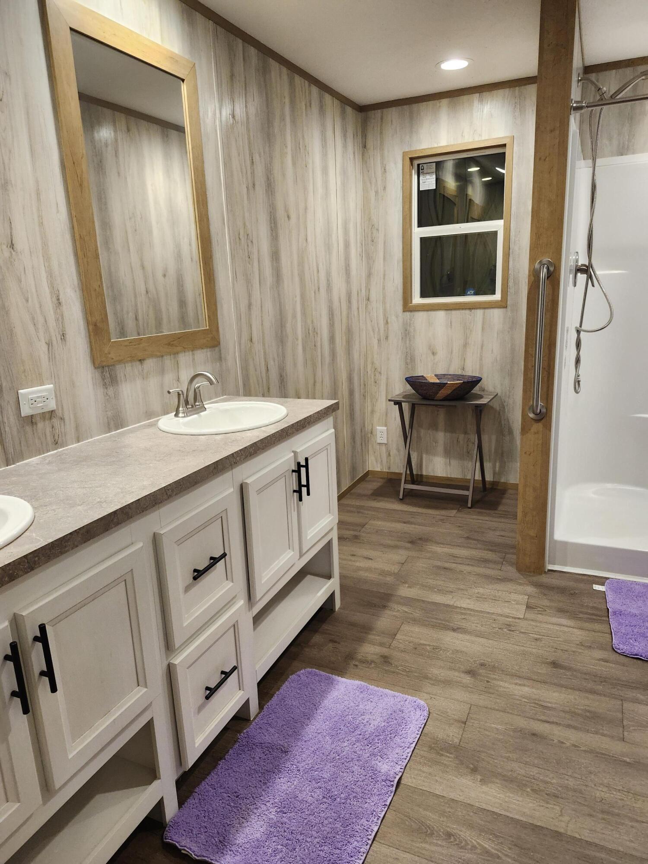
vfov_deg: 73.9
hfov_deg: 58.9
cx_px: 324
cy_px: 432
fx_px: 574
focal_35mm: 23
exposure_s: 1/120
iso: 320
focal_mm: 5.54
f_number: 1.8
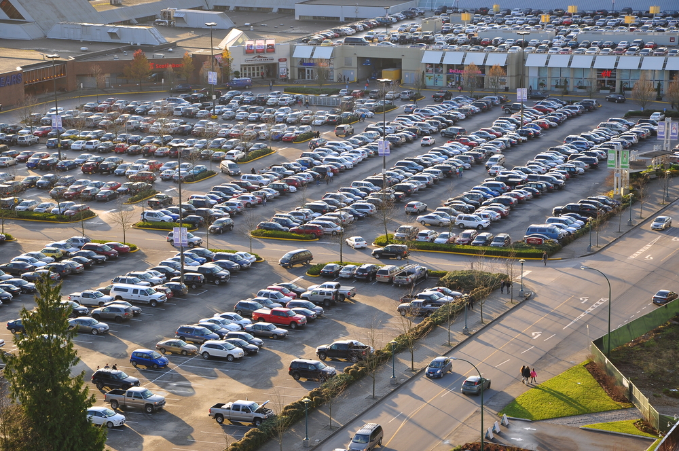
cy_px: 226
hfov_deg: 19.5
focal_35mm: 105
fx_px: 1978
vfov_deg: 13.0
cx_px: 340
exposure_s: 1/80
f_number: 7.1
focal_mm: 70
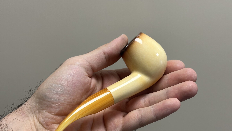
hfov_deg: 39.2
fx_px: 326
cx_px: 116
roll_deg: +3.1
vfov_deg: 22.6
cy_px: 79
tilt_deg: -18.7
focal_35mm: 53
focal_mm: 6.86
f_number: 1.78
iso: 64
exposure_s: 1/100
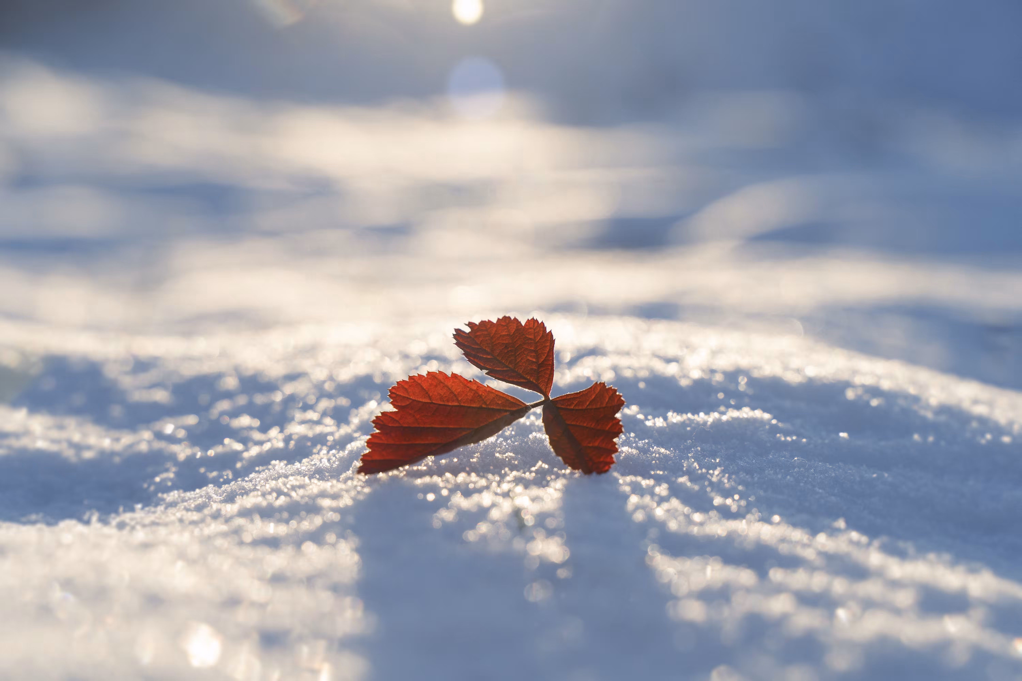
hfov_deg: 27.0
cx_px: 511
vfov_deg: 18.2
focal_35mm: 75
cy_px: 340
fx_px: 2129
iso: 160
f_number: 6.3
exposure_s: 1/160
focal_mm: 75
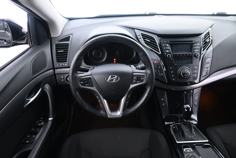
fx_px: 167
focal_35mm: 26
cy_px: 79
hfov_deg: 70.4
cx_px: 118
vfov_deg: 50.4
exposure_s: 1/25
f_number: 3.5
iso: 4500
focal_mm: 17
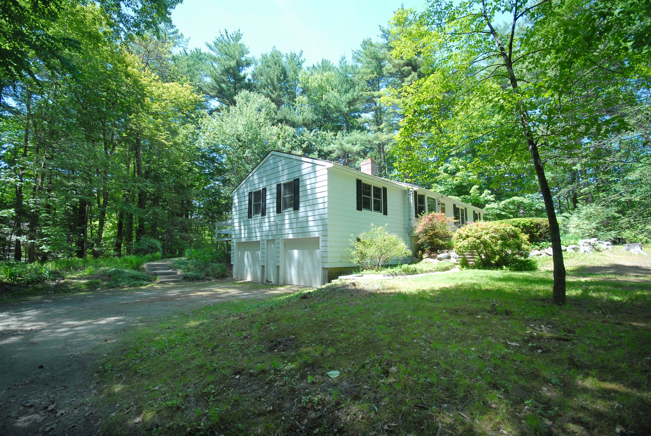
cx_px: 326
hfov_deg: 100.3
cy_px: 218
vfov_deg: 77.5
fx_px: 272
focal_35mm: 15
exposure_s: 1/100
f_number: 5.6
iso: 200
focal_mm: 10
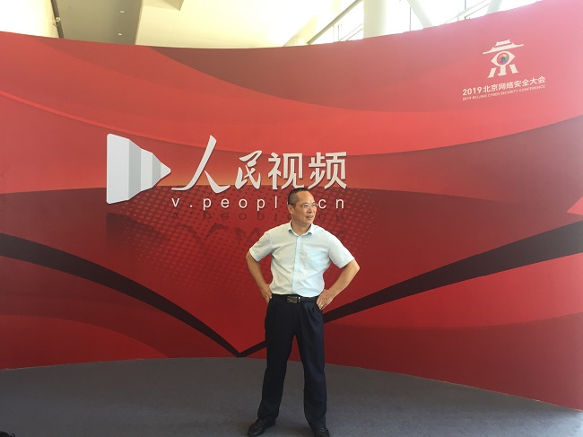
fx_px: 488
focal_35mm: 29
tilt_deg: -0.2
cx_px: 292
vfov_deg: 48.2
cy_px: 218
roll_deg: -0.4
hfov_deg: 61.7
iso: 32
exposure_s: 1/33
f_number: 2.2
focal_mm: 4.15
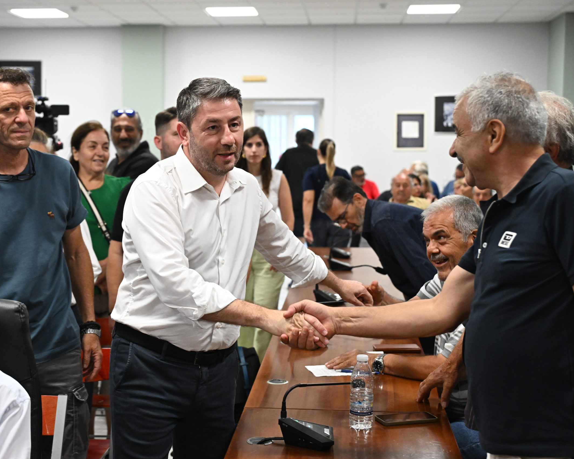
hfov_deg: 32.4
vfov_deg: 26.2
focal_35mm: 58
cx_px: 234
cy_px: 229
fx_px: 985
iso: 5000
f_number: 4
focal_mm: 51
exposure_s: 1/320
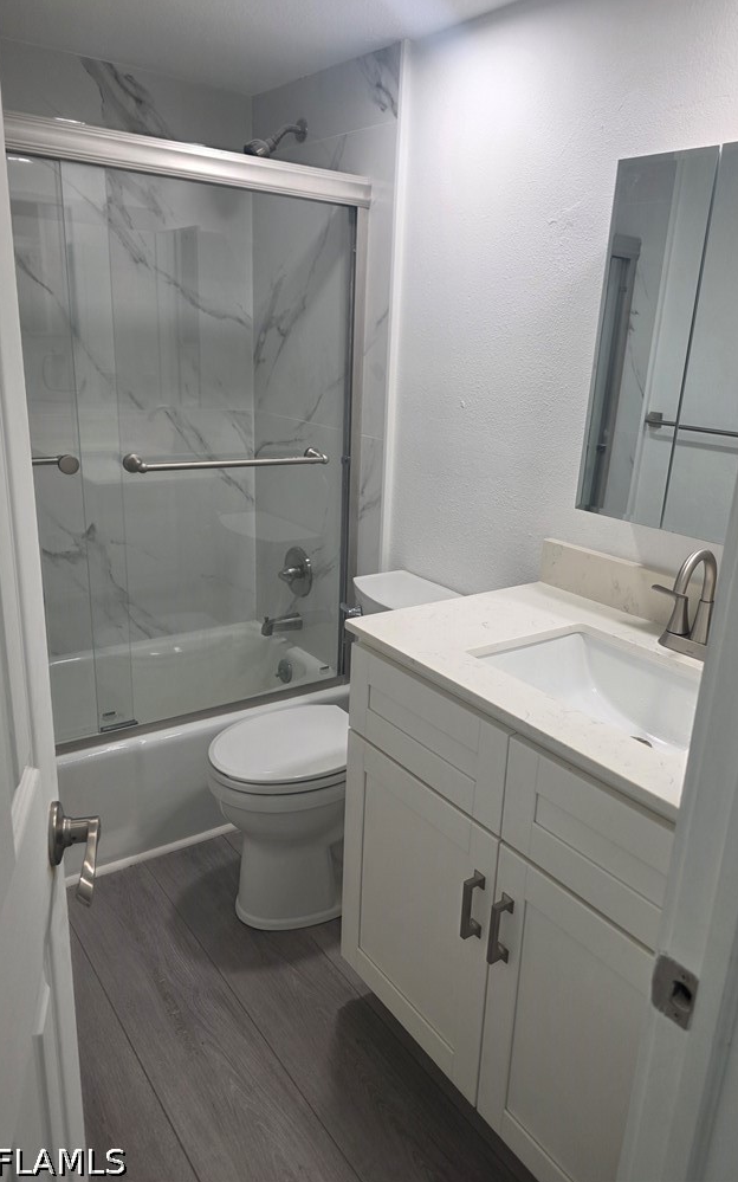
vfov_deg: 72.6
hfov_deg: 49.2
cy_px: 583
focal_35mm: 25
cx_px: 383
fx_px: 805
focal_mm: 6.3
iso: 80
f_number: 1.7
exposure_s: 1/120
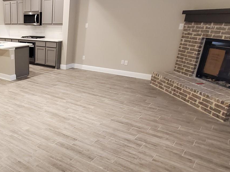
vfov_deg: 45.4
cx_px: 14
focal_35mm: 31
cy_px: 93
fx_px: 206
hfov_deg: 50.3
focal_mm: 1.8
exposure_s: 1/30
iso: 500
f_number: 2.2
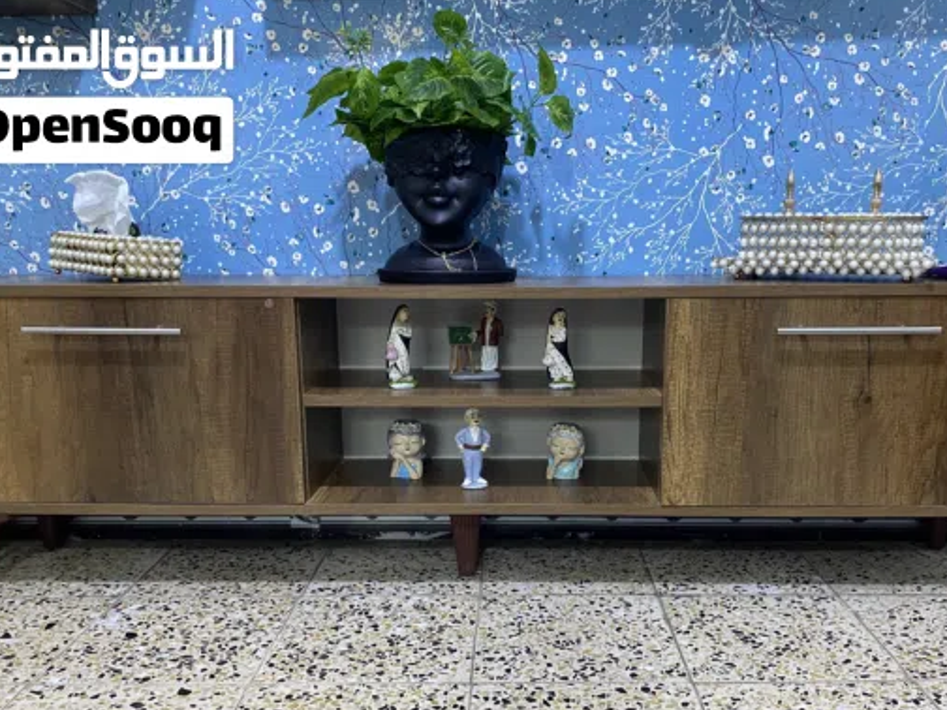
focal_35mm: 33
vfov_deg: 42.7
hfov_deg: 55.3
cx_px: 517
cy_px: 434
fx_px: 903
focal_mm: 4.25
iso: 250
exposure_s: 1/50
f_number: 1.8
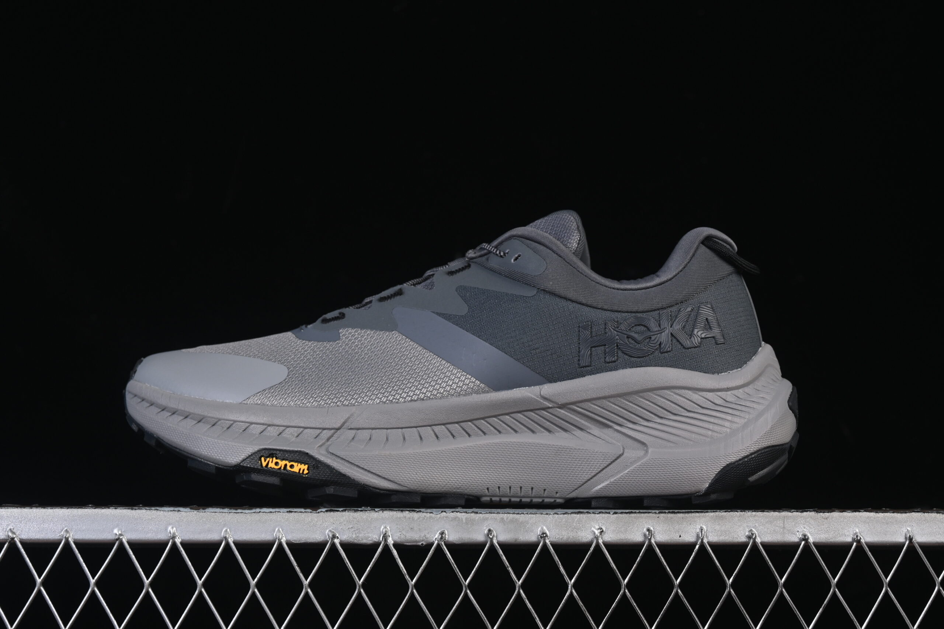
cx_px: 472
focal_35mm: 75
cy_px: 314
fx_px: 1967
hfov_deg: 27.0
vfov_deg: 18.2
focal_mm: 50
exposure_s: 1/80
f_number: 8
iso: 160
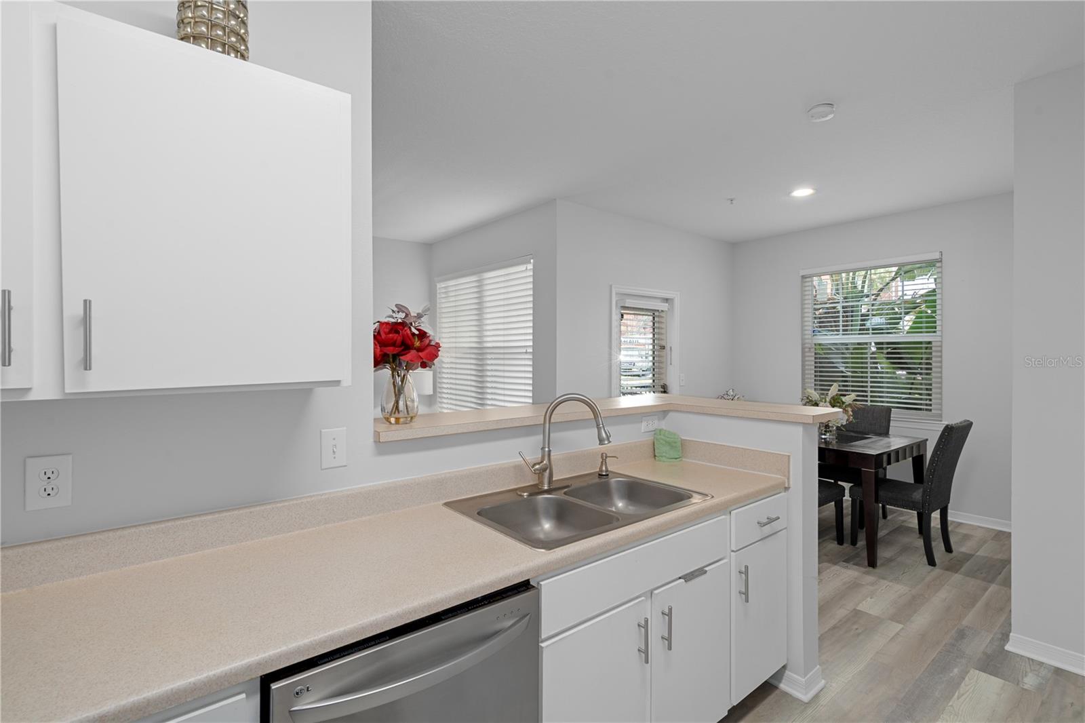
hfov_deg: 96.7
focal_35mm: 16
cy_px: 362
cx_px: 542
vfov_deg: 73.7
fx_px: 482
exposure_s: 1/2.5
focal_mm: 16
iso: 320
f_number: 9
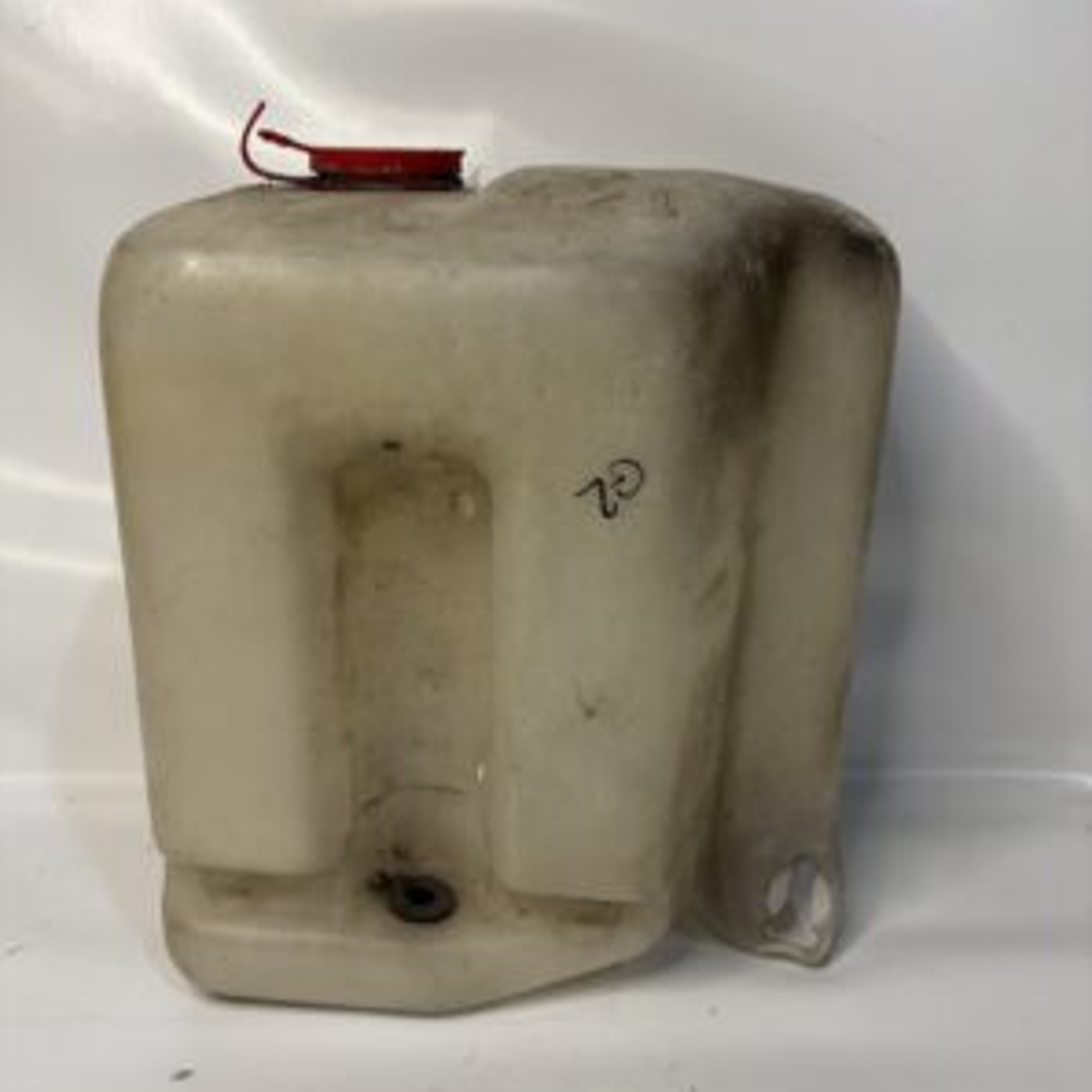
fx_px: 1106
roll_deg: +3.3
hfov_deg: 52.5
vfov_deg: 52.5
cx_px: 544
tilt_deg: -15.9
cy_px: 585
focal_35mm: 31
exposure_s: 1/100
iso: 125
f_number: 1.6
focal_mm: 5.96
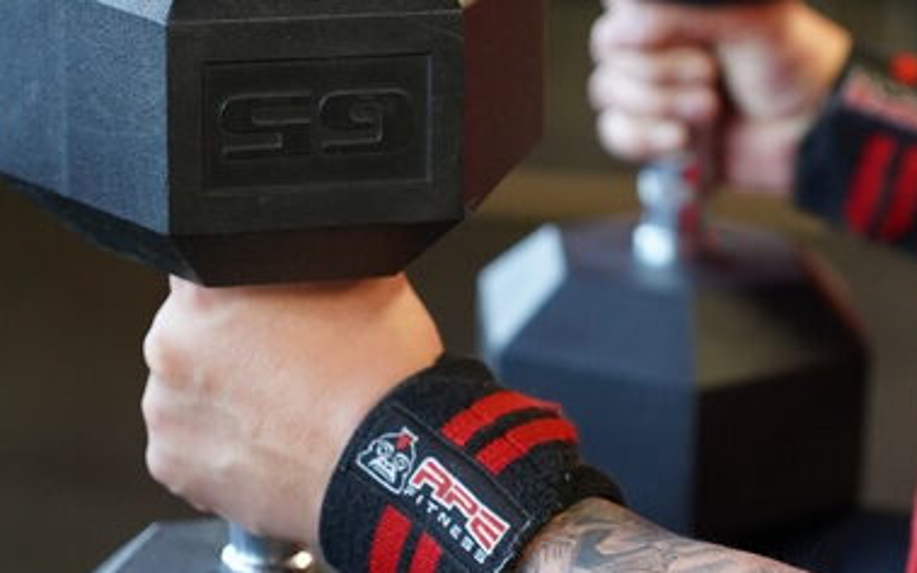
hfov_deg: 12.5
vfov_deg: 7.9
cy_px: 256
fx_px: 4174
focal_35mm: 167
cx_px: 668
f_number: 2.8
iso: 3200
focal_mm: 69
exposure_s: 1/160
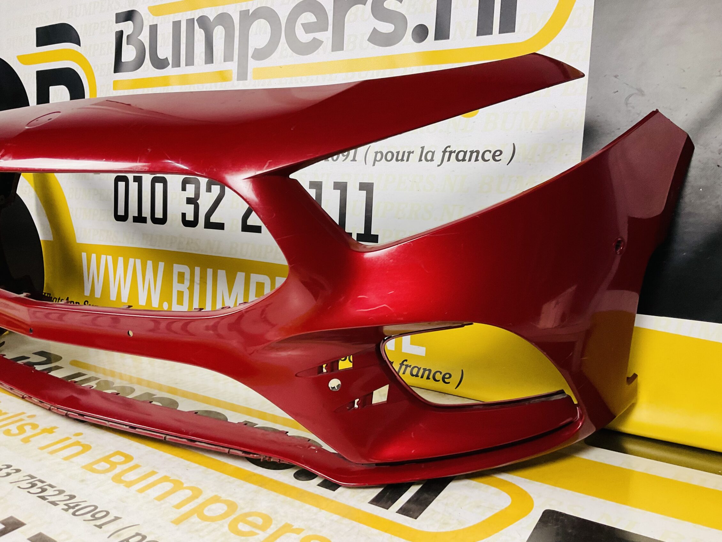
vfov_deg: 48.2
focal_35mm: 29
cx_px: 361
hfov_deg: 61.7
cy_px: 271
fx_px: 605
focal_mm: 3
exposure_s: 1/50
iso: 125
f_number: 1.8
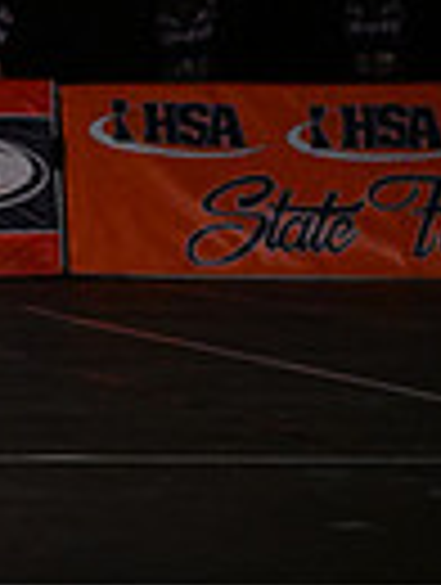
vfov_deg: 6.3
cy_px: -16
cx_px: -792
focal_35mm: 313
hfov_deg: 4.6
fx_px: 5299
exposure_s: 1/1000
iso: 6400
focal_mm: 73
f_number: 4
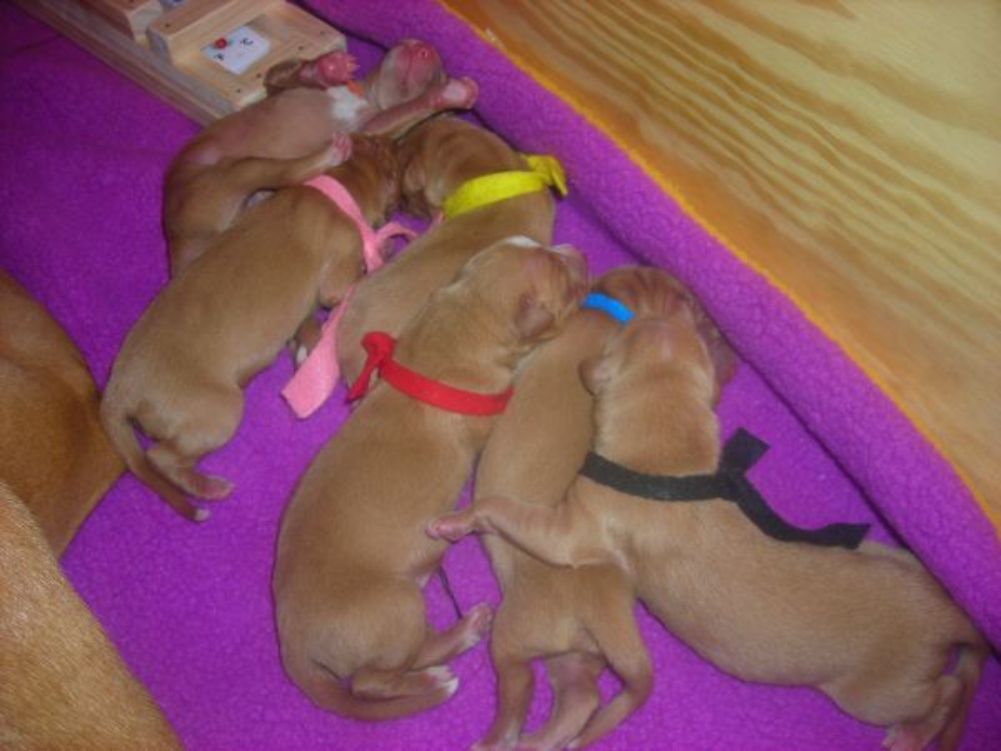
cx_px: 500
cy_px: 376
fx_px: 1099
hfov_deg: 49.0
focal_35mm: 38
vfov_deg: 37.7
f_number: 3.2
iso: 50
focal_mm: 6.3
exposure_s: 1/60.1
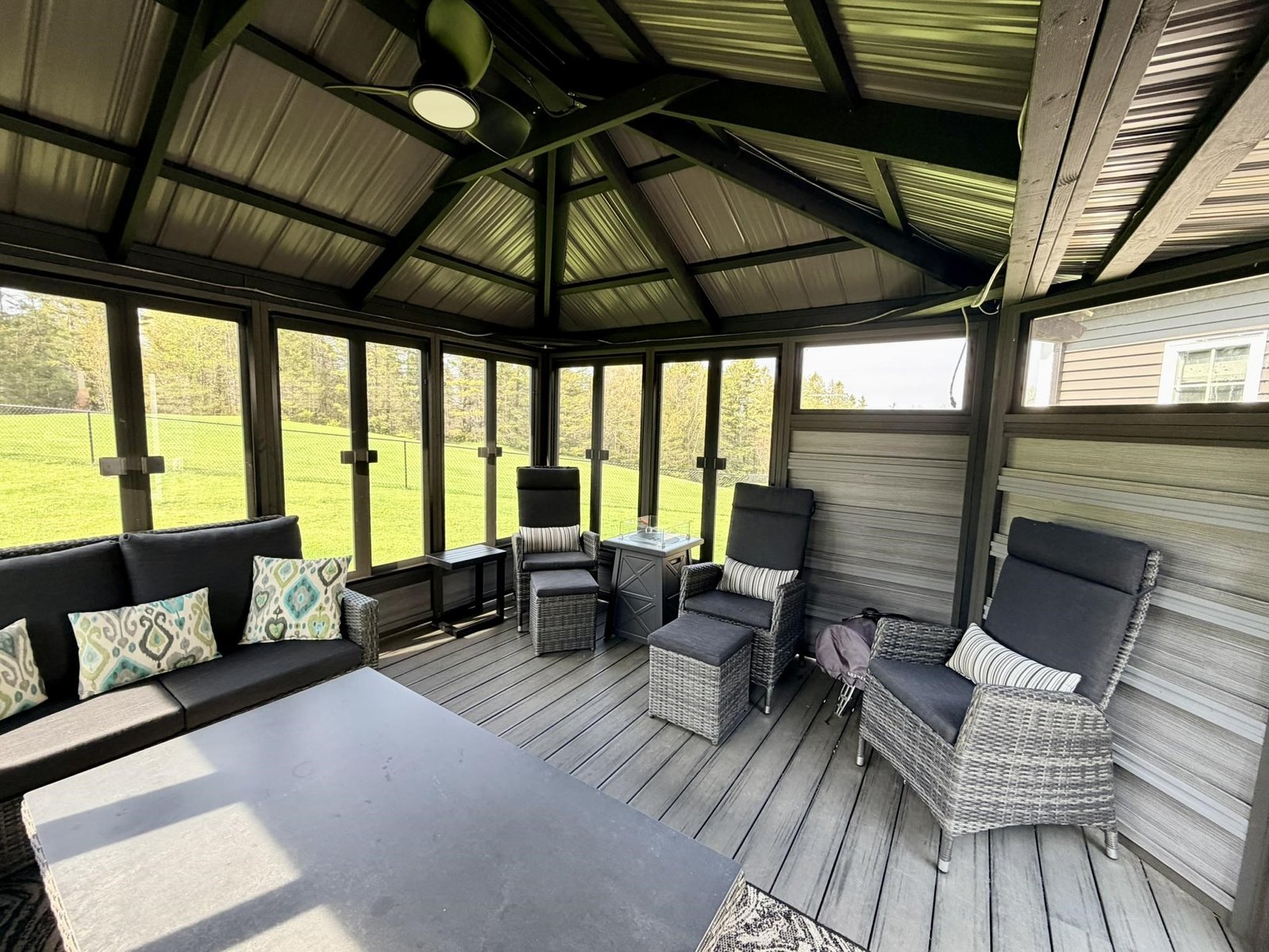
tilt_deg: -5.9
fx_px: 513
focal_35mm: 14
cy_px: 476
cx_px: 634
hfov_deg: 102.1
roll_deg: -0.9
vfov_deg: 85.7
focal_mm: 2.22
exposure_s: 1/121
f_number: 2.2
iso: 125
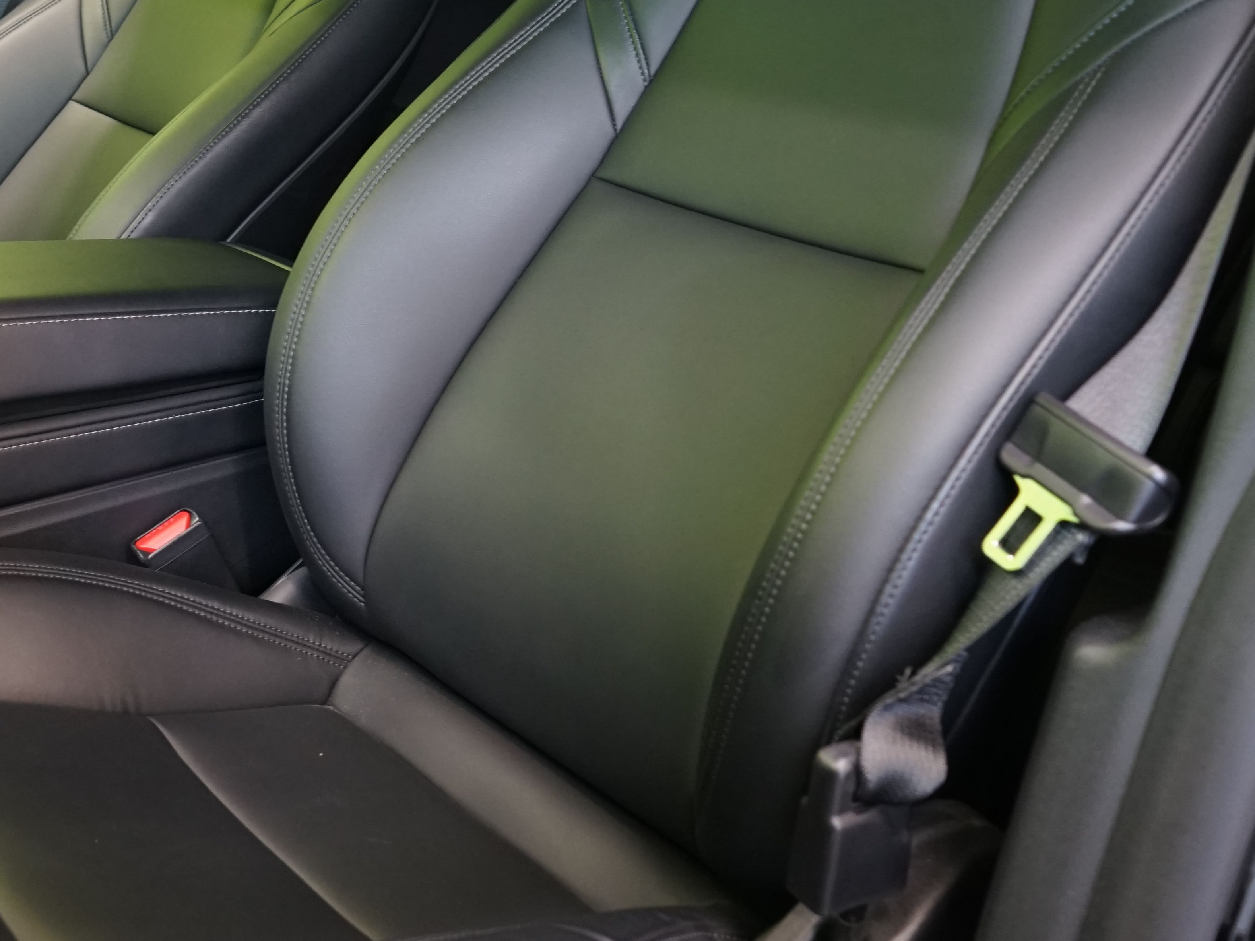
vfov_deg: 27.3
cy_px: 311
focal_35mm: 53
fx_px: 1921
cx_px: 148
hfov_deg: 34.4
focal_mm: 29
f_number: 5
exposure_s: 1/20
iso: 1600
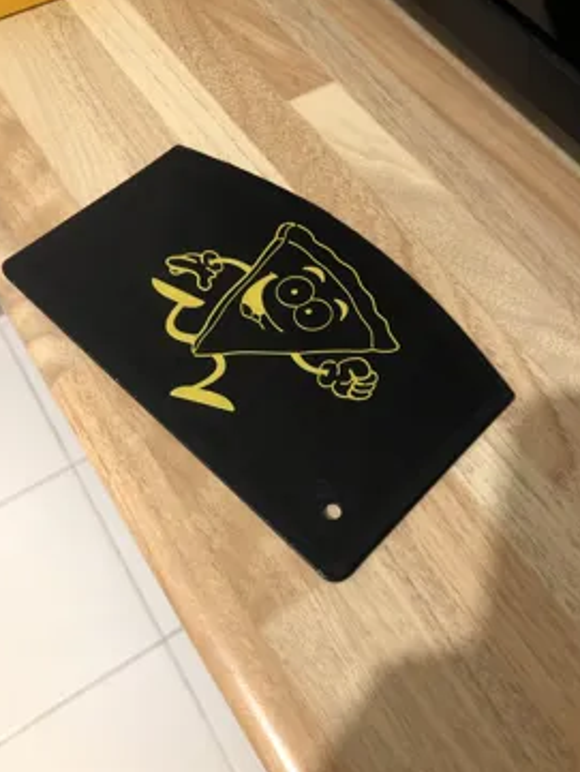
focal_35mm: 31
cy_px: 400
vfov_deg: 58.3
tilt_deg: -60.0
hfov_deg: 45.5
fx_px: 692
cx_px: 304
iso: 80
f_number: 1.8
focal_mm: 3.99
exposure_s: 1/15
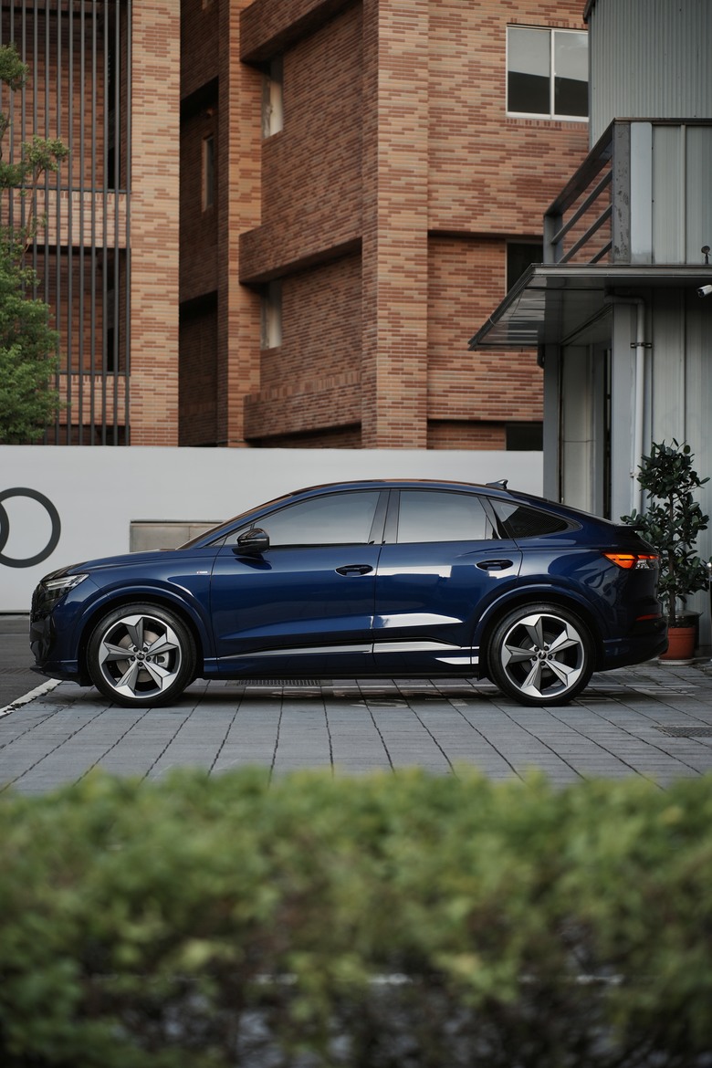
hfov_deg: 18.2
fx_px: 2225
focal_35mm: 75
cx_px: 356
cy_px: 534
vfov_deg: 27.0
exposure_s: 1/640
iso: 100
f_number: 2.8
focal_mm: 75
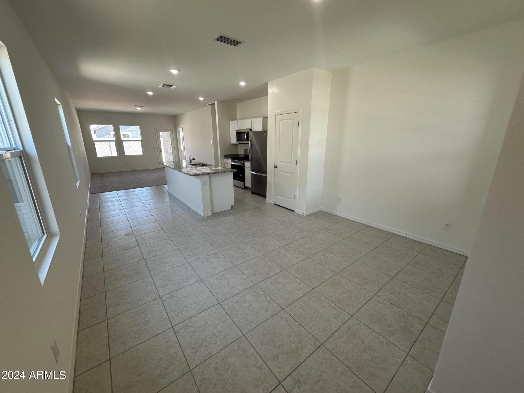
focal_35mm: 14
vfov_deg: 85.7
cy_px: 196
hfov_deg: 102.1
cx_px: 262
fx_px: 212
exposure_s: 1/120
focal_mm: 2.22
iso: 125
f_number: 2.2
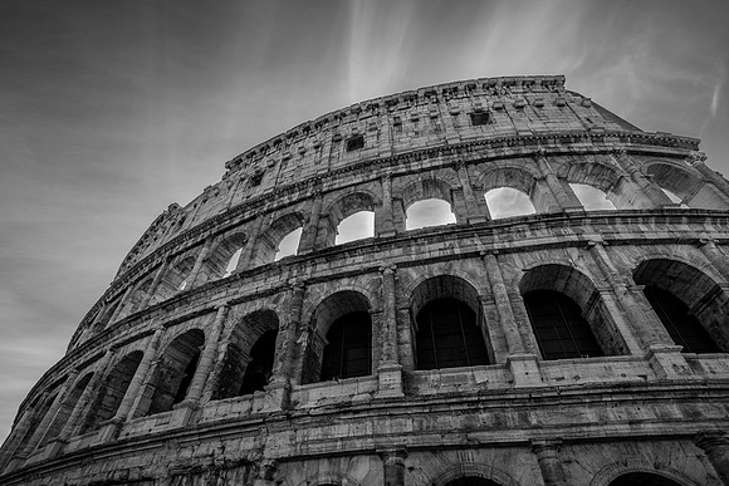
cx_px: 364
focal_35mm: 18
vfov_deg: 67.4
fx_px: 365
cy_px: 243
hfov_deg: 90.0
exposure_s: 1/60
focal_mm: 12
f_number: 8
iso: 160
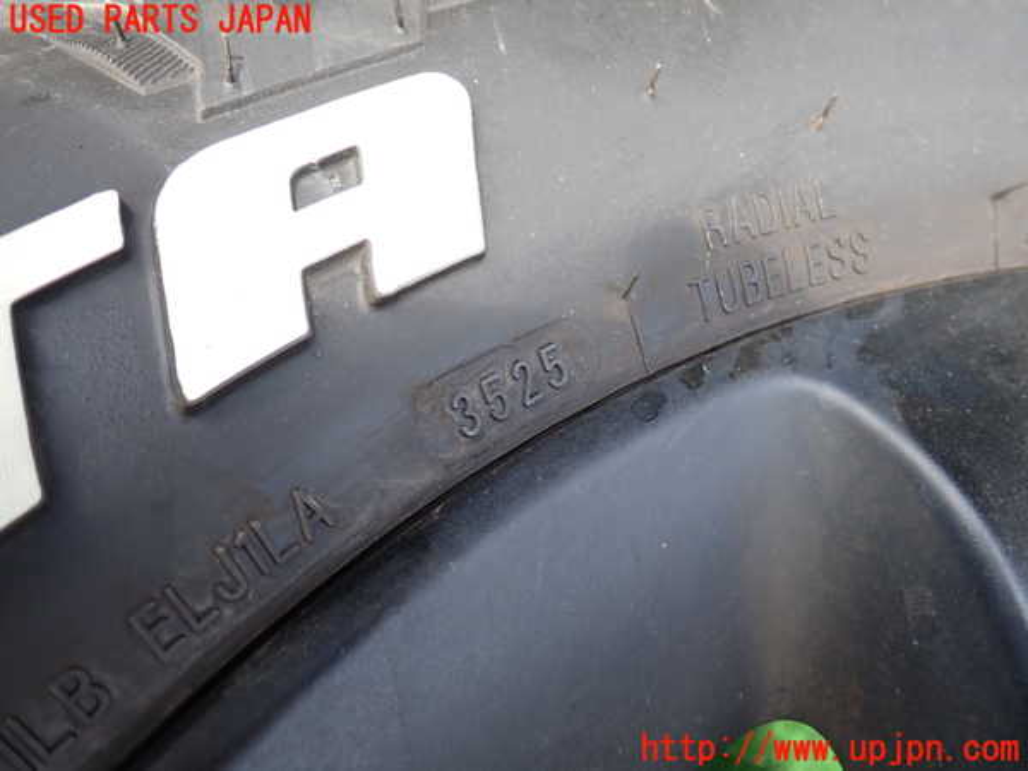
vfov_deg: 46.8
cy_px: 386
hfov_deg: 60.0
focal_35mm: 30
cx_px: 514
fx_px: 891
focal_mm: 5.4
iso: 100
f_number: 2.3
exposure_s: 1/160
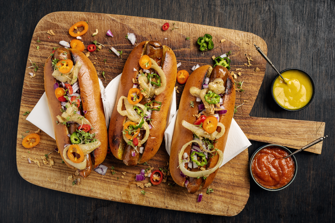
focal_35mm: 50
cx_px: 168
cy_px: 112
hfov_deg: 39.6
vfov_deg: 27.0
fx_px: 465
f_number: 16
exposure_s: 1/160
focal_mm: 50
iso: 100
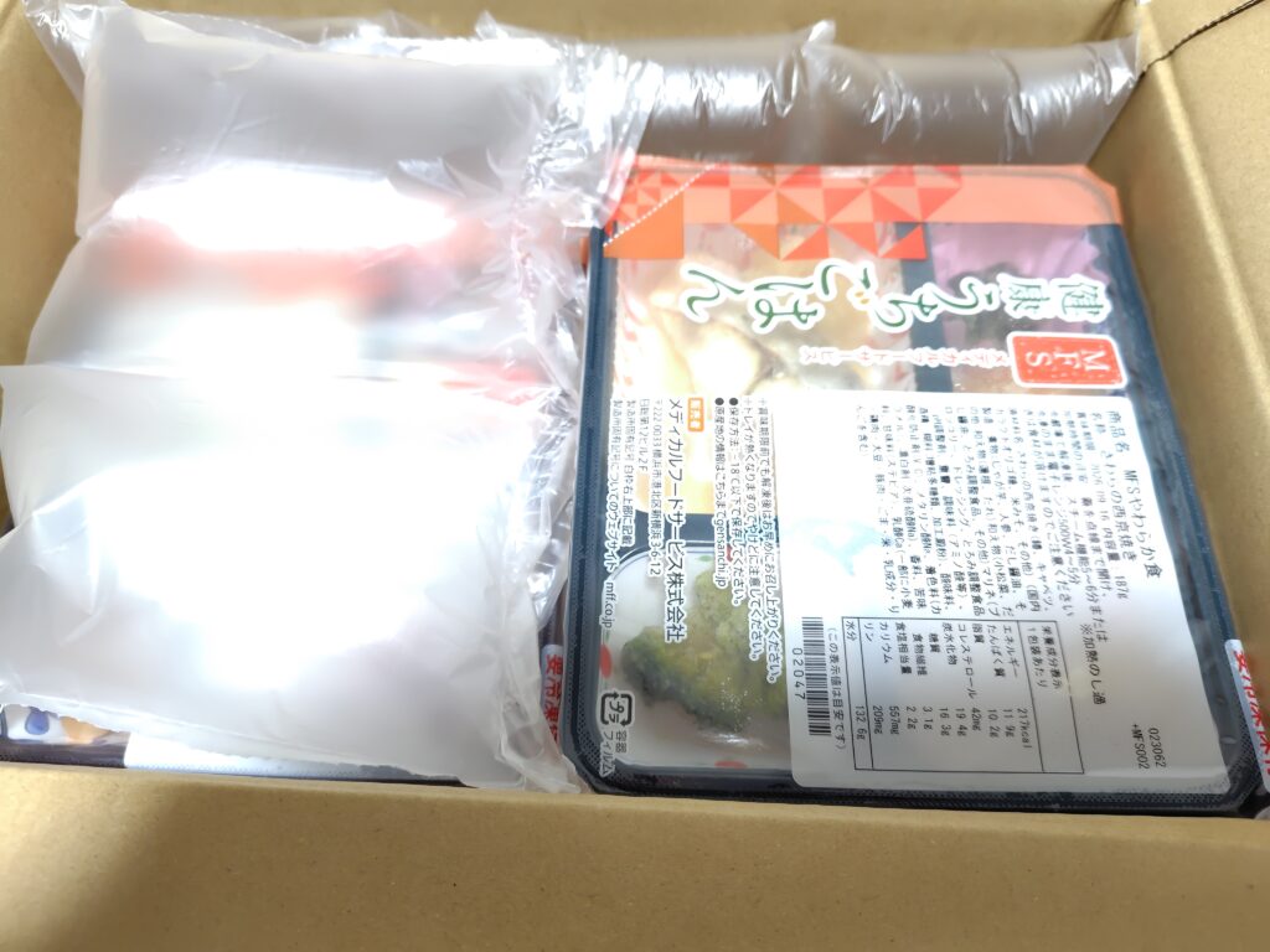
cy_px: 476
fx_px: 844
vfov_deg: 58.9
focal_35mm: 23
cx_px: 635
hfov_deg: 73.9
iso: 719
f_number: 1.9
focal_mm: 5.6
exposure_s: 1/40
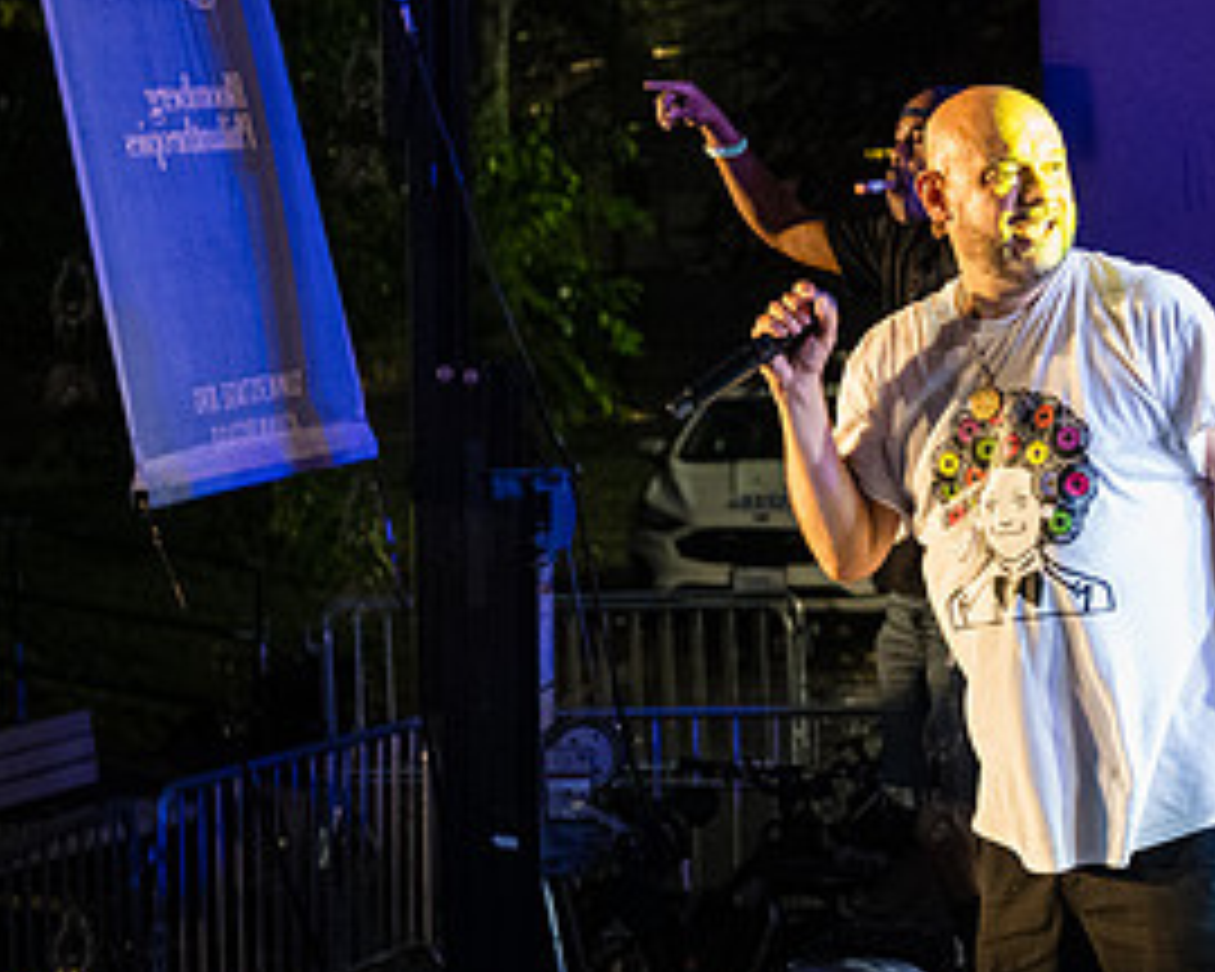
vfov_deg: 12.3
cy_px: 326
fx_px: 4495
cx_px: 940
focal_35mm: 125
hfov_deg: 15.3
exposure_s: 1/250
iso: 8000
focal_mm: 62
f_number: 3.5
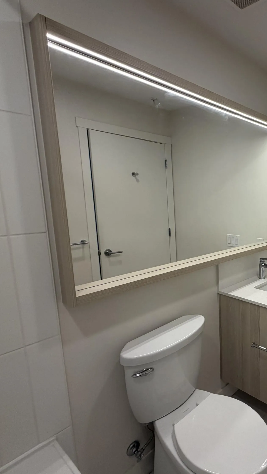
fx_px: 264
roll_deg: -0.6
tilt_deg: -7.6
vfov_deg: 83.8
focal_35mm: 21
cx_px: 272
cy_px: 235
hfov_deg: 44.8
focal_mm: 2.22
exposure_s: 1/120
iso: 160
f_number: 2.2
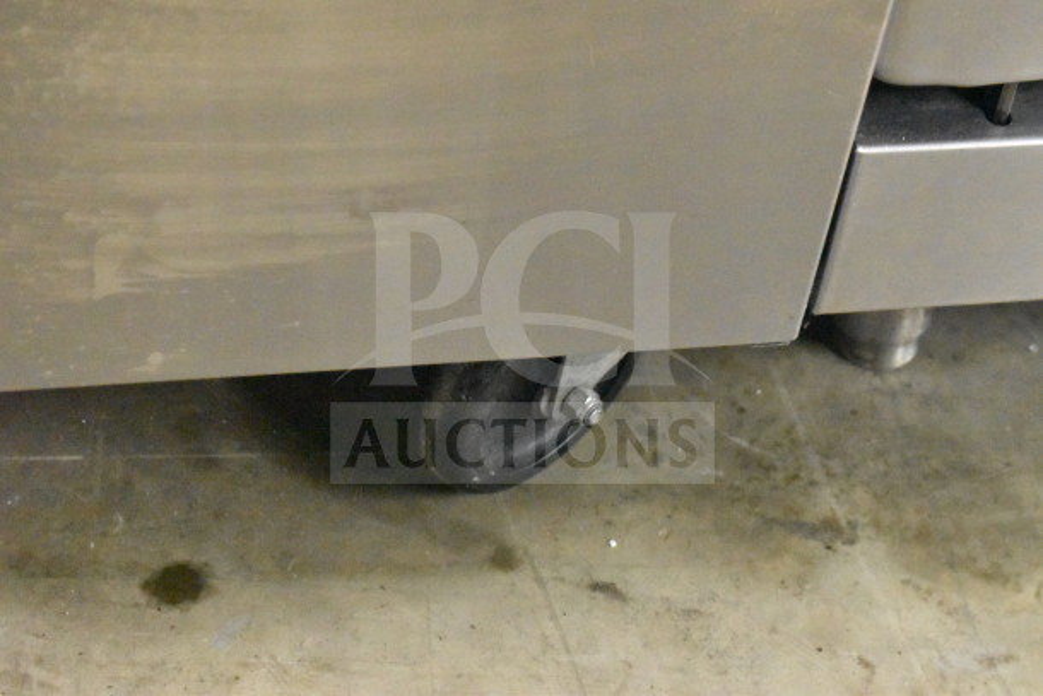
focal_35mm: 82
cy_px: 348
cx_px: 522
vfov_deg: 16.6
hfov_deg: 24.6
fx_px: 2391
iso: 25600
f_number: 5.6
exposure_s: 1/100
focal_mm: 55
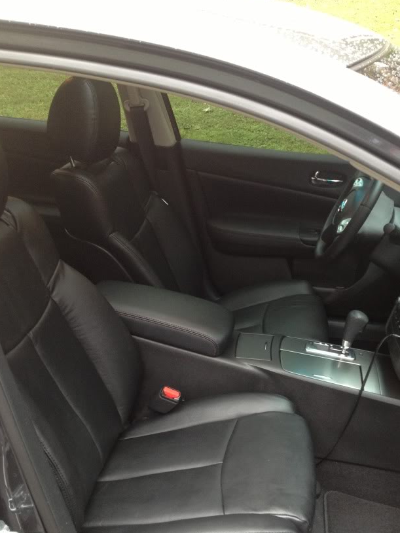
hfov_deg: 32.8
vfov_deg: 42.8
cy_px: 317
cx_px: 233
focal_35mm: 44
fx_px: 678
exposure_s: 1/20
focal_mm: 4.3
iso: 125
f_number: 2.4
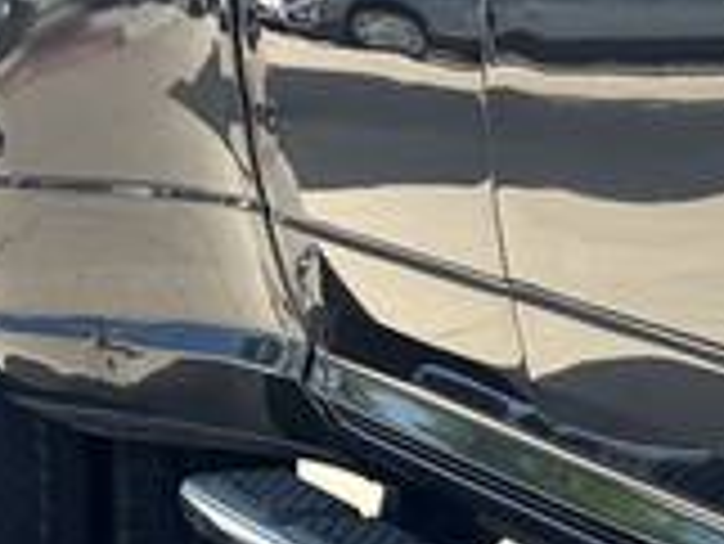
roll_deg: +0.5
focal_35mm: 207
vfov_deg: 7.2
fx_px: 4333
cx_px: 1983
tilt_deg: -4.7
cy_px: 207
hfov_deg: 8.4
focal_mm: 5.96
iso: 50
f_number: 1.6
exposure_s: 1/1845
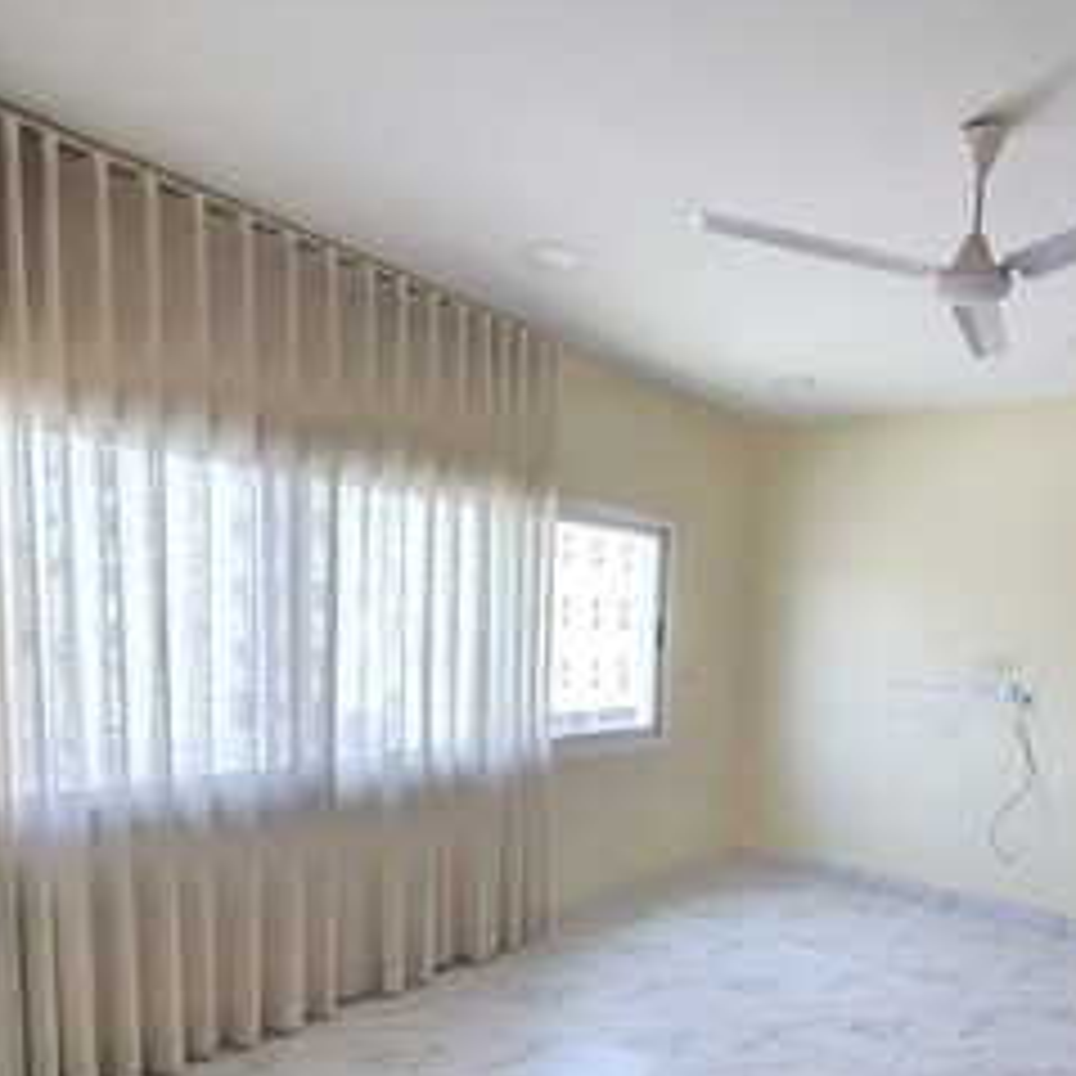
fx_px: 774
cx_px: 799
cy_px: 718
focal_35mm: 22
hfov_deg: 65.6
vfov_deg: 67.7
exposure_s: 1/100
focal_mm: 2.2
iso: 160
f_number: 1.9
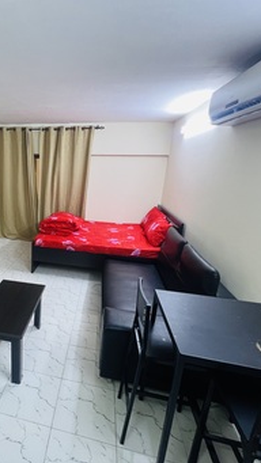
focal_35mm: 19
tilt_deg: -14.5
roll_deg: -0.9
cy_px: 232
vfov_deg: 89.6
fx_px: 234
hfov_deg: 52.7
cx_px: 36
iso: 160
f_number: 1.8
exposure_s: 1/50
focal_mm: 1.57
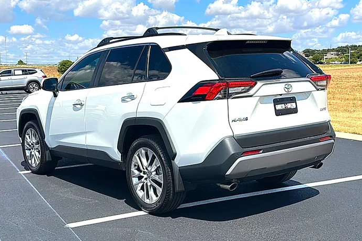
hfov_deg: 48.5
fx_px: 402
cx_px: 179
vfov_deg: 33.4
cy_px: 112
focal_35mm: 40
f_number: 1.78
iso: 80
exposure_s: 1/7692
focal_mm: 6.86
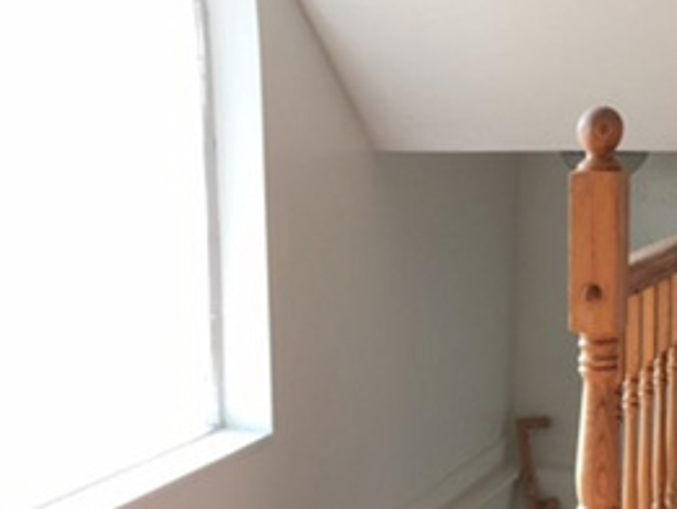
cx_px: 376
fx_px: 1389
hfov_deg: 27.4
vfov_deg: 20.4
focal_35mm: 71
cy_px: 444
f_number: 2.2
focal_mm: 4.15
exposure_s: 1/120
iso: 25
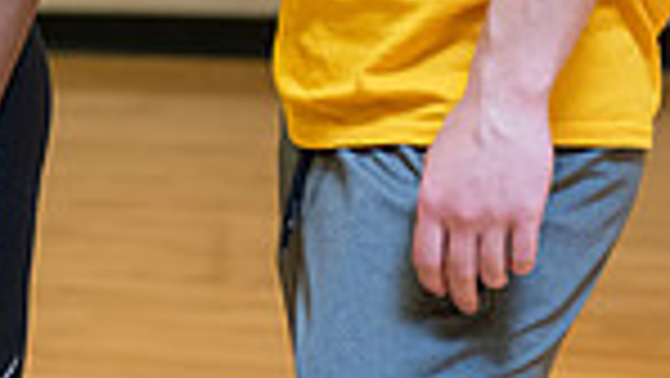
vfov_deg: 4.9
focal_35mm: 245
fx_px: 4355
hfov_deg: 8.6
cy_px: -394
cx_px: -238
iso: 640
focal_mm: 60
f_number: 3.2
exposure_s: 1/160
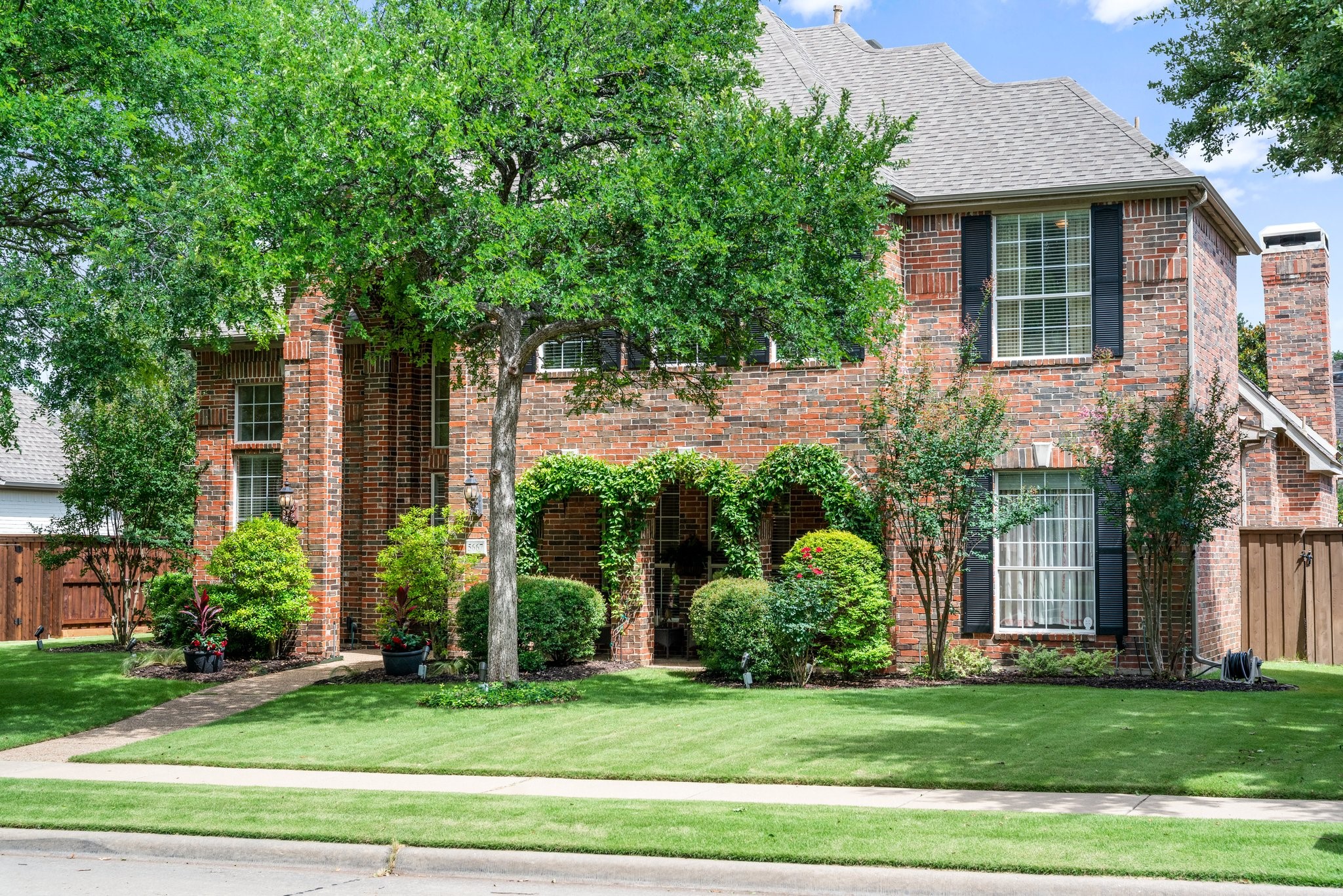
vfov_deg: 27.5
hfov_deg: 40.3
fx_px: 1832
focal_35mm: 49
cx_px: 672
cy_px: 448
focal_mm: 49.1
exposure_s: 1/160
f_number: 6.3
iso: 800
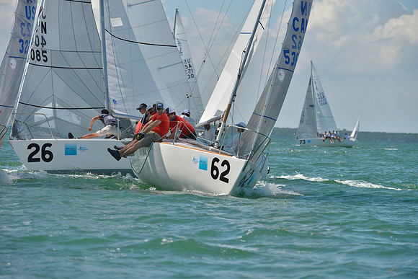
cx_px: 209
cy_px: 140
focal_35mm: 220
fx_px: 2555
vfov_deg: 6.2
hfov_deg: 9.4
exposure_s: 1/1250
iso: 200
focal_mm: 220
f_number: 6.3
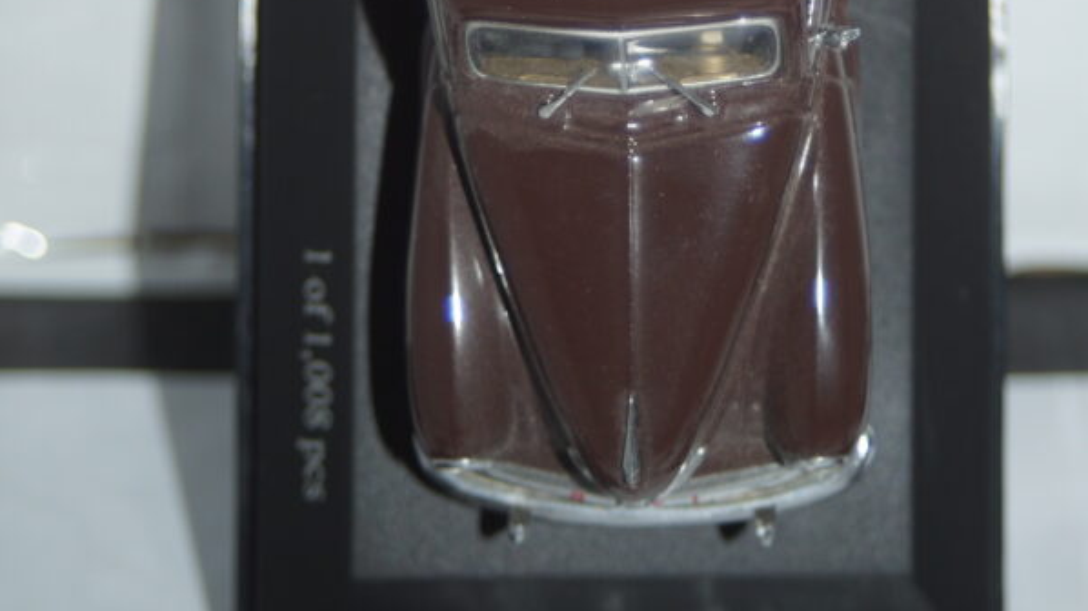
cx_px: 544
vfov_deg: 8.4
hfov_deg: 15.1
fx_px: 4096
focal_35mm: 142
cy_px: -155
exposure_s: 1/60
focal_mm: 60
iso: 200
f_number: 5.6
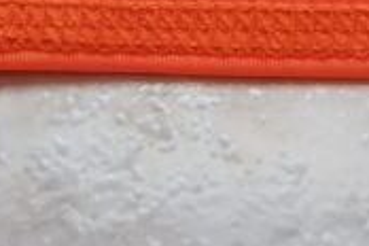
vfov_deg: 20.6
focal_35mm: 62
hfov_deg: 32.3
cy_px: -40
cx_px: 163
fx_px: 635
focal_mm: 3.98
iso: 250
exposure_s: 1/50
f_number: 1.8
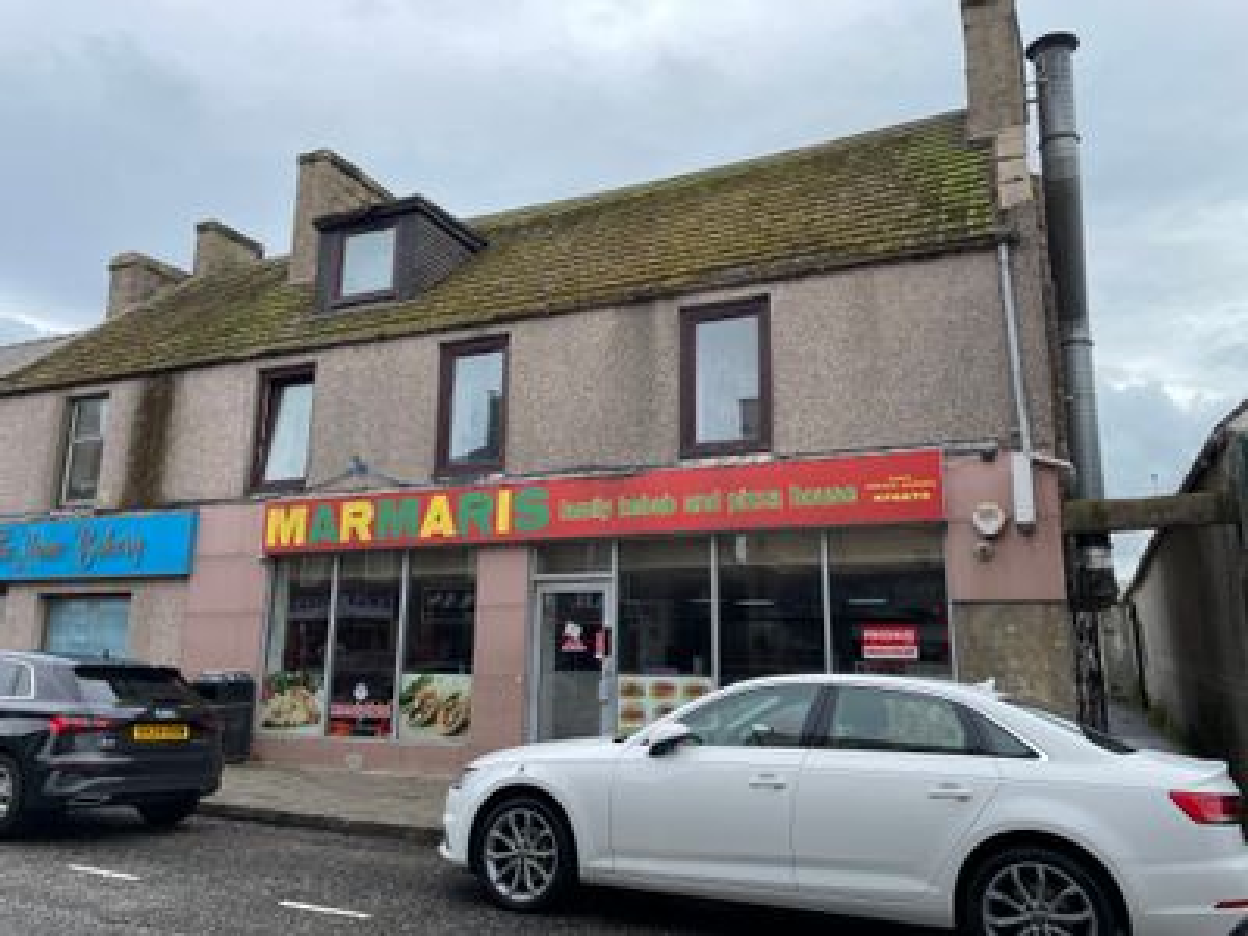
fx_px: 937
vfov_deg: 53.1
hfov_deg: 67.3
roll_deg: -0.4
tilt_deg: +12.5
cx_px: 624
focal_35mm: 26
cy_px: 468
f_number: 1.6
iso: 32
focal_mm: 4.2
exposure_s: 1/2506
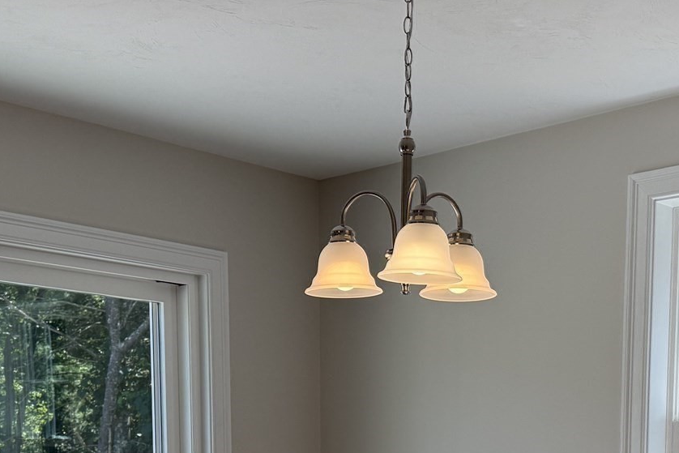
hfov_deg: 32.8
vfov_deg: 20.7
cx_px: 386
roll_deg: +0.4
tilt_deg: -2.5
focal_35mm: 61
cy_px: 555
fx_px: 1151
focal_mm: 6.76
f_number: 1.78
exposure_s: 1/702
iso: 100
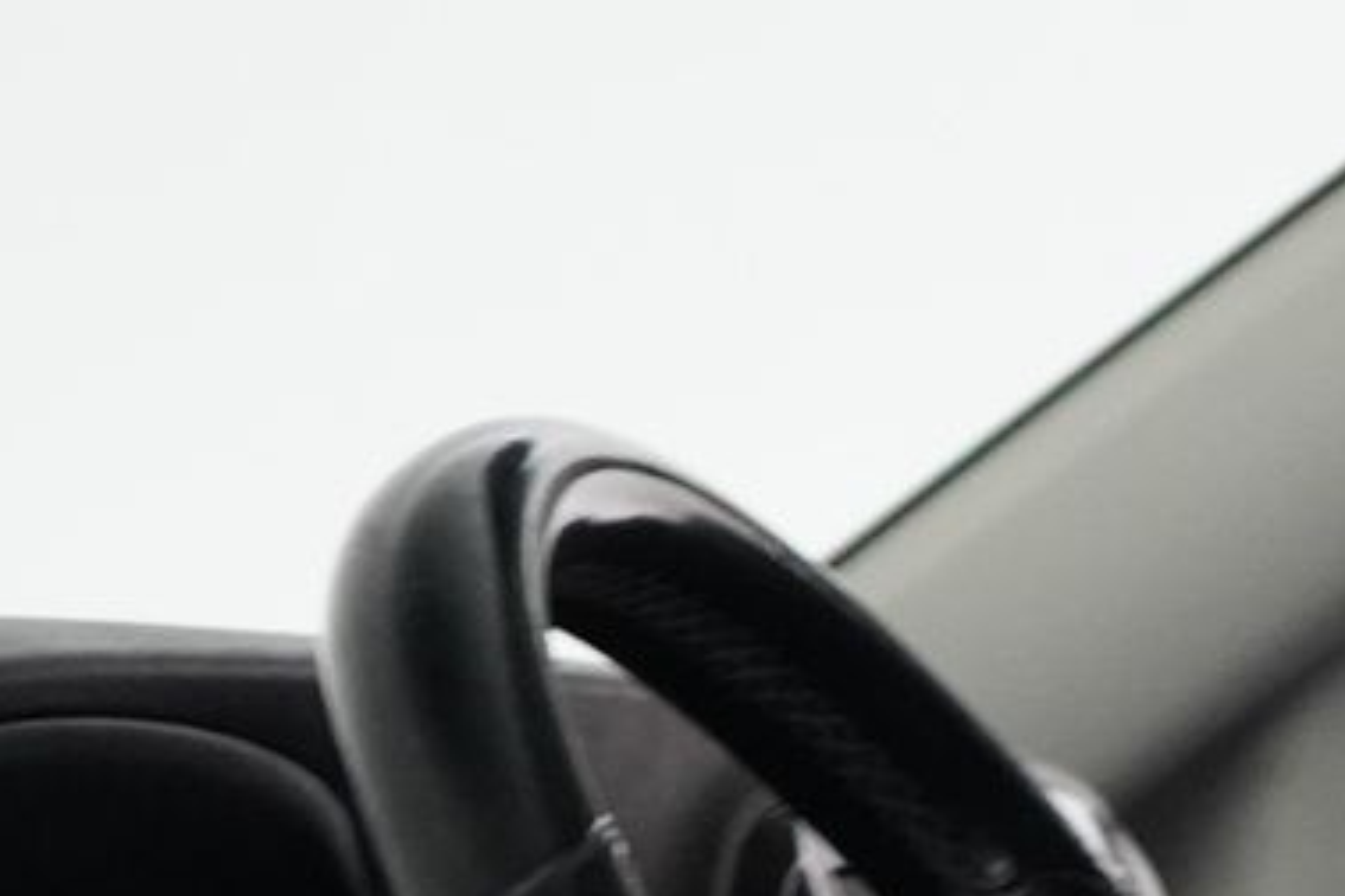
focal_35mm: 185
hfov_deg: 10.6
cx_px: 2277
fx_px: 6911
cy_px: 2078
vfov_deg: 7.0
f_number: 4
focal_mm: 28
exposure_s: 1/60
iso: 4000
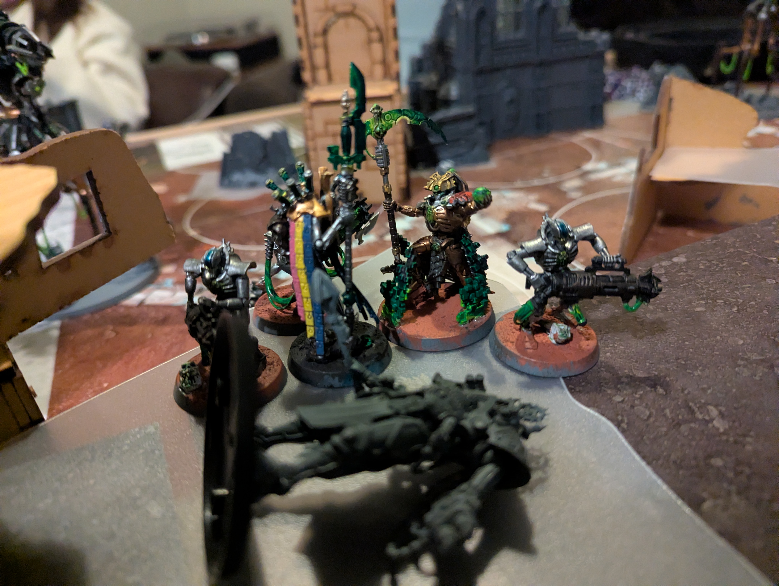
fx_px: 541
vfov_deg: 56.9
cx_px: 390
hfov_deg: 71.5
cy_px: 293
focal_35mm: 24
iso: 3554
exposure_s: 1/100
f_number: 1.85
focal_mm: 6.81
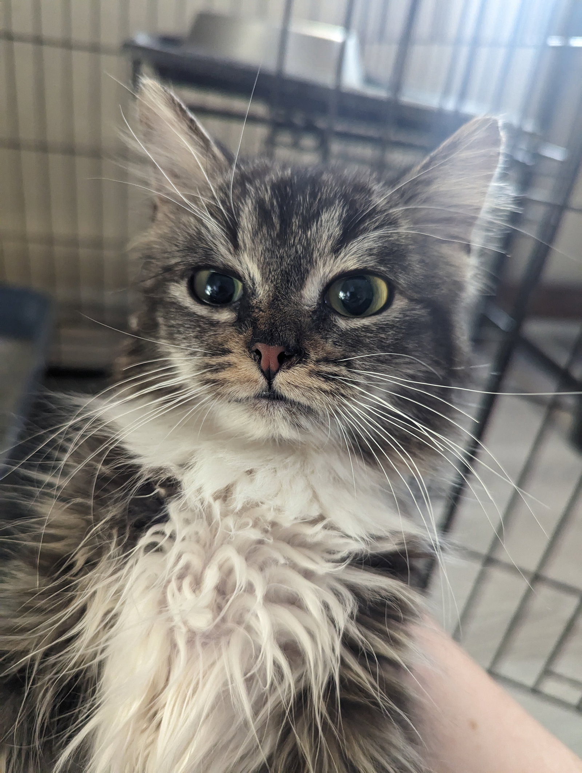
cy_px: 386
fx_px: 537
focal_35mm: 24
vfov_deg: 71.5
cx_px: 291
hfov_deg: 56.9
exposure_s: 1/242
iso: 2006
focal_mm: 6.81
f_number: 1.85
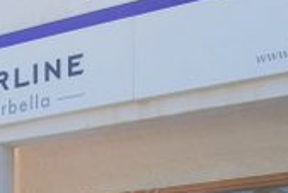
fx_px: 753
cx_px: 78
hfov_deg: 21.5
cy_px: 241
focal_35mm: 94
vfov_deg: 14.1
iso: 100
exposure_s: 1/200
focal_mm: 22
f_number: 7.1
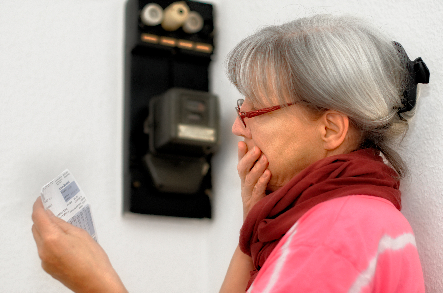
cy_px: 146
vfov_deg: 18.1
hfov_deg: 27.0
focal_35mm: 75
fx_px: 921
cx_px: 222
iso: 125
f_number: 2
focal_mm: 50
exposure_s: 1/60
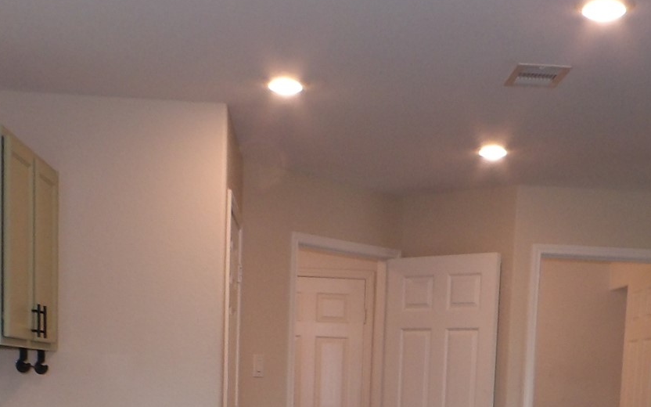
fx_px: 1065
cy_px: 527
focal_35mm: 60
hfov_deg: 33.9
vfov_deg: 19.9
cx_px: 383
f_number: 4.1
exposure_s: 1/30
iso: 200
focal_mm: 4.2
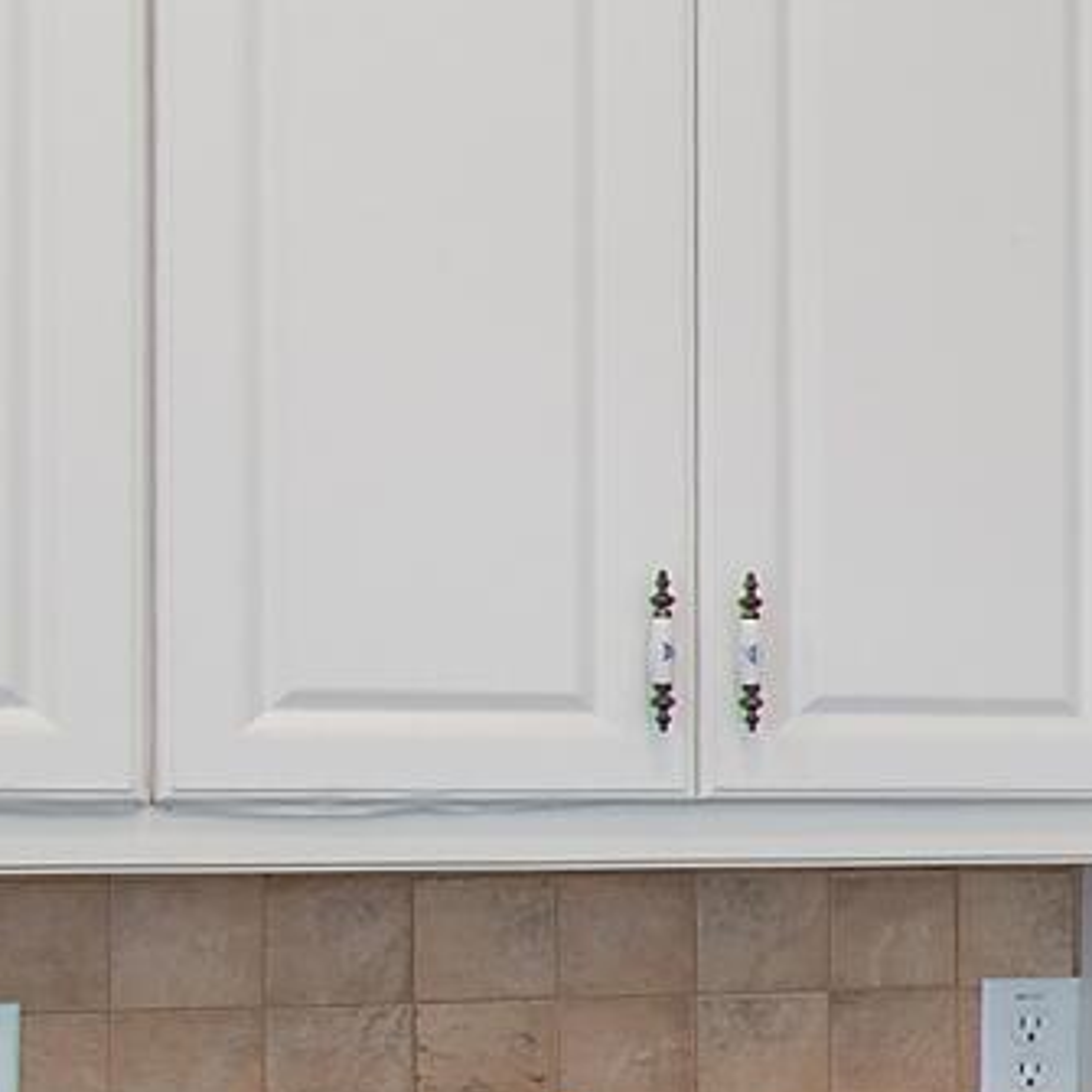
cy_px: 1004
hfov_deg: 11.0
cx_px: 3136
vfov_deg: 15.1
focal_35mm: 114
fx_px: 4069
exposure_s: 1/25
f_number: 4.5
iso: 100
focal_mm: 10
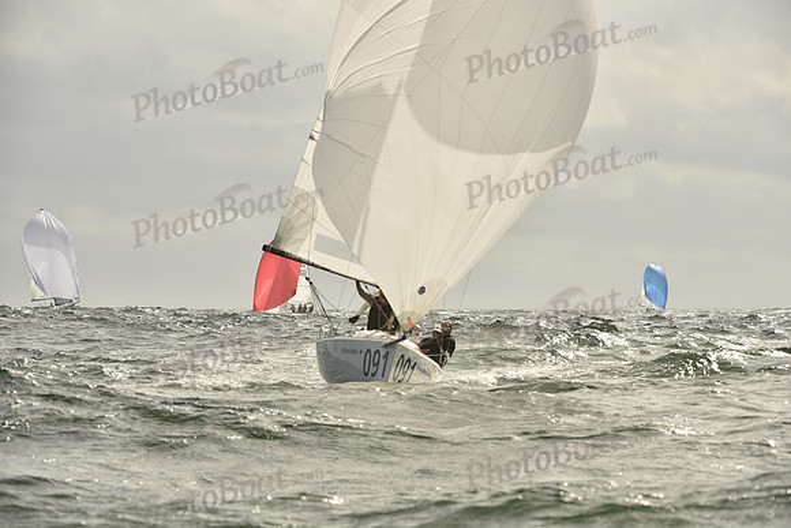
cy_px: 264
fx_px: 4395
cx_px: 396
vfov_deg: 6.9
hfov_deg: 10.3
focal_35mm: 200
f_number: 8
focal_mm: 200
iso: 320
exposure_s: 1/2000
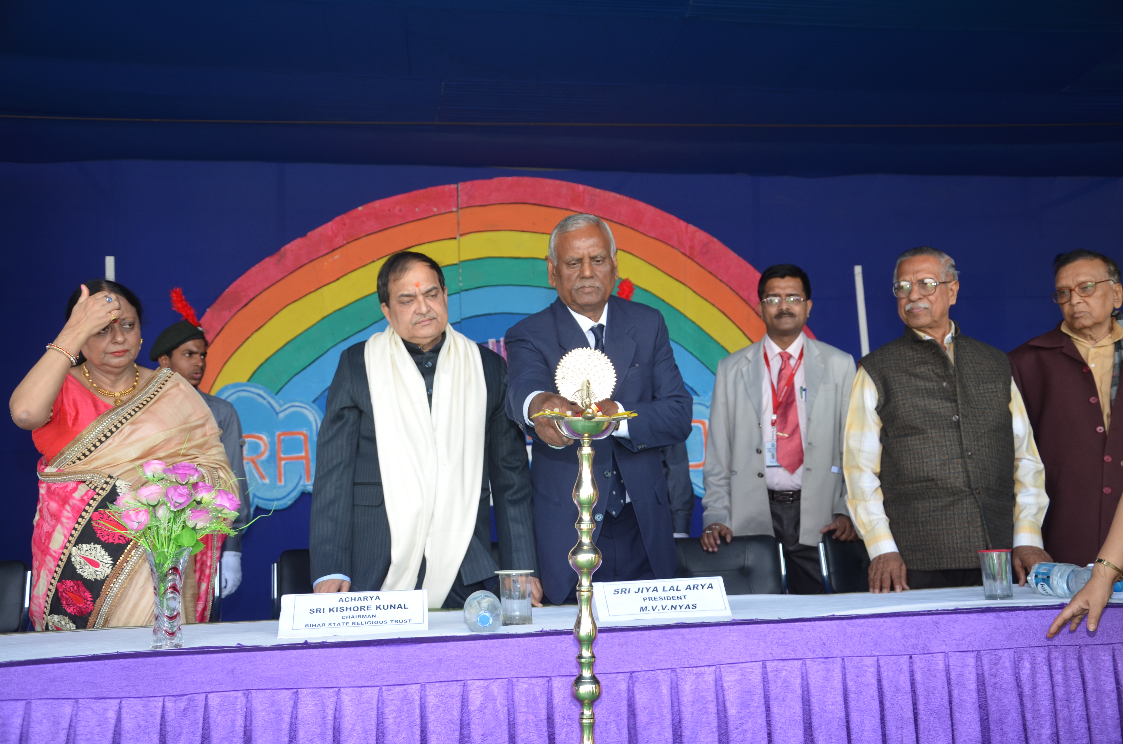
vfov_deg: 35.3
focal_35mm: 38
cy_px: 372
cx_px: 562
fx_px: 1167
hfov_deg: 51.4
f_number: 4
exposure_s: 1/60
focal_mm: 25
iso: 200
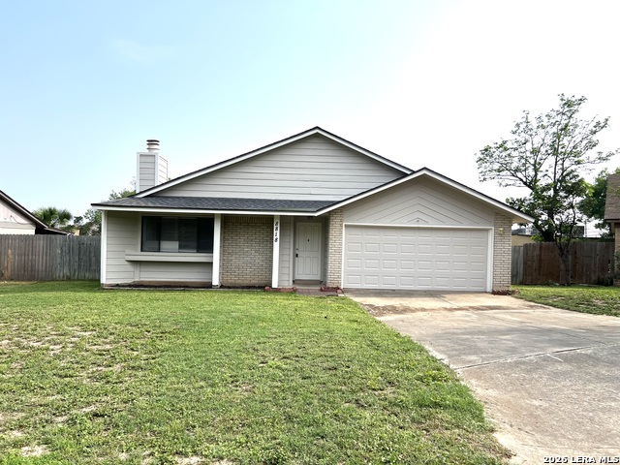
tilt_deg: +1.1
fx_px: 466
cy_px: 232
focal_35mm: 26
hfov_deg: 67.3
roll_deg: -1.4
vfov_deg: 53.1
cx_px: 310
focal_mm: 5.7
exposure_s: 1/5587
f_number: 1.5
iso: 50
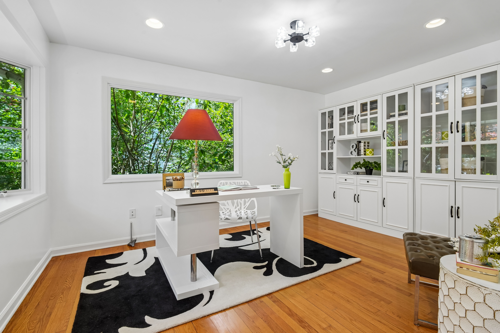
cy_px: 166
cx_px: 250
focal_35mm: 16
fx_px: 222
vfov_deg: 73.7
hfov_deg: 96.7
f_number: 8
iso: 400
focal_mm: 16
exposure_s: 1/20
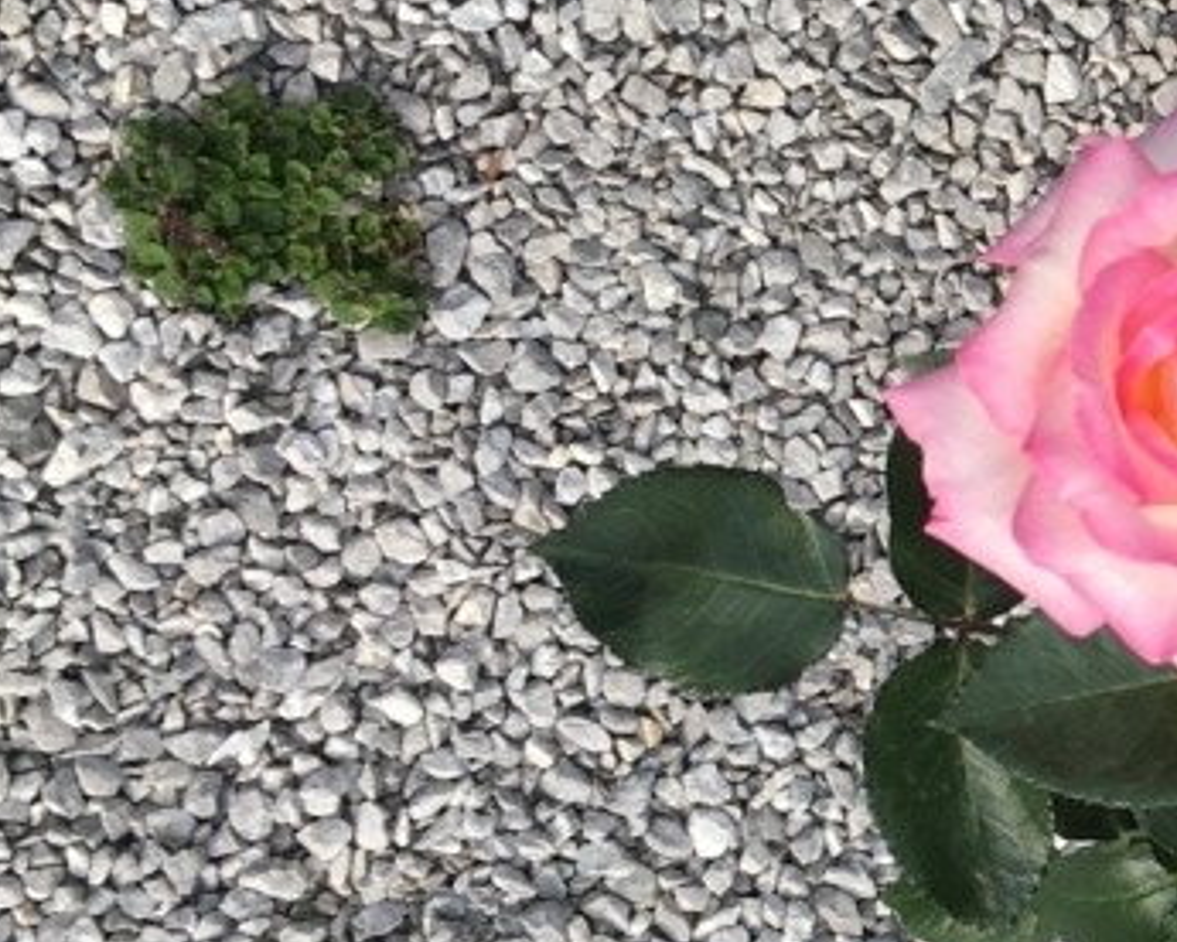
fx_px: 2926
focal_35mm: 84
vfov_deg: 18.3
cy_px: 437
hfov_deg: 20.6
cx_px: 1563
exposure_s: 1/324
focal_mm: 4.15
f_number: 2.2
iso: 25
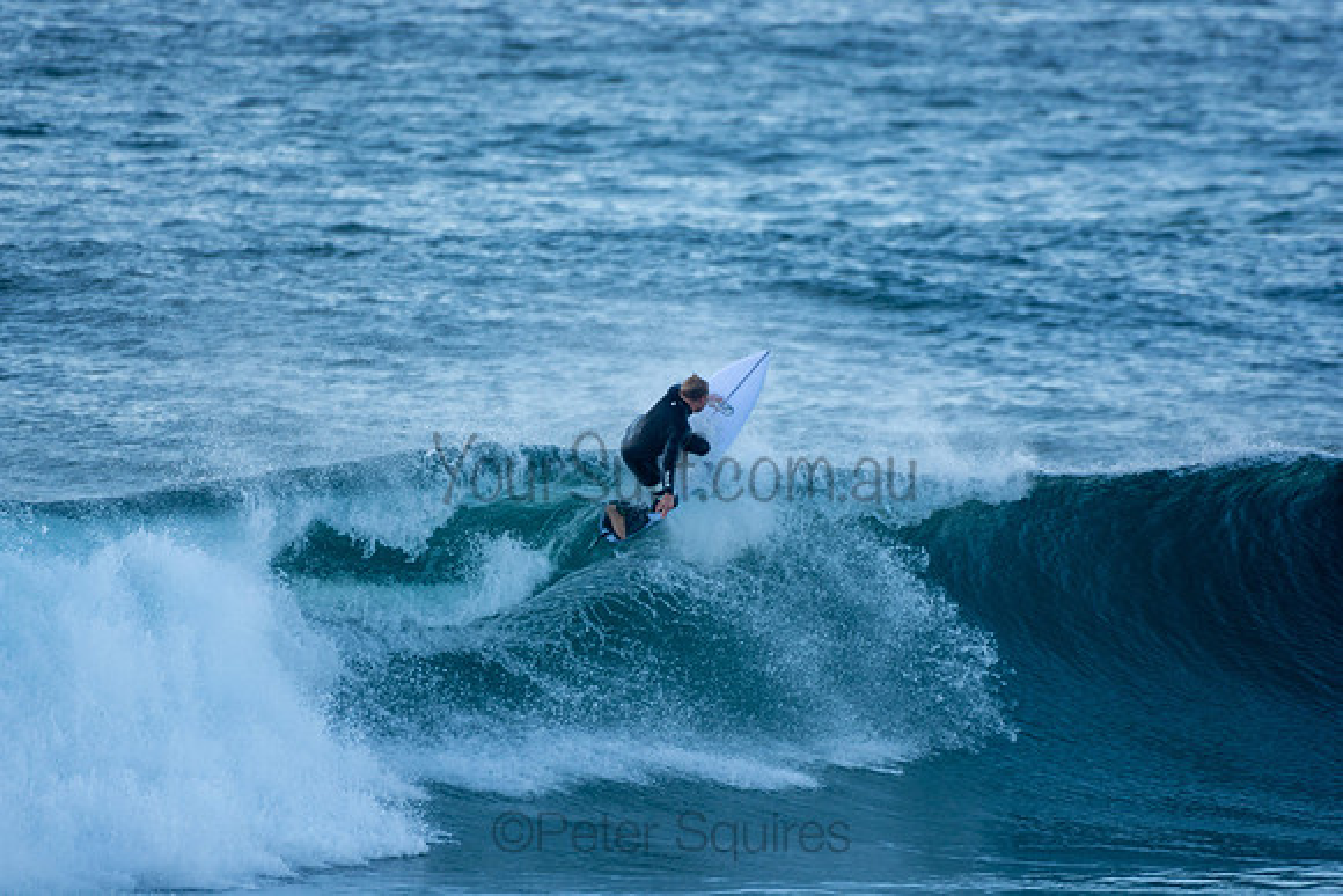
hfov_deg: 2.7
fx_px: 27984
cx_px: 672
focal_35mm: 750
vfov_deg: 1.8
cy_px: 448
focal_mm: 500
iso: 320
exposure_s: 1/400
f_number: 5.6
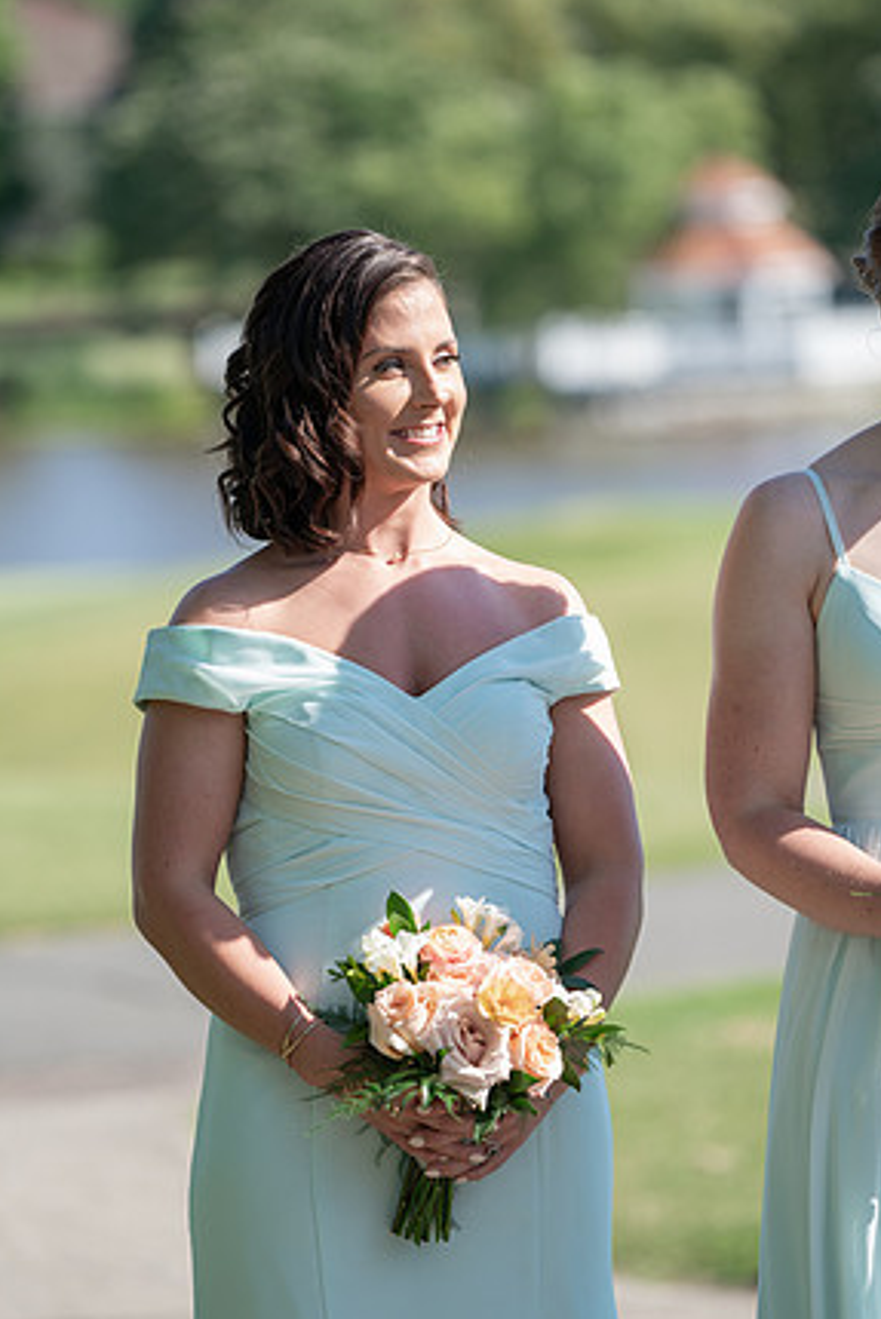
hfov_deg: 6.8
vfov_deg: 10.2
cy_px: 675
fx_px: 7372
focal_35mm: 201
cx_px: 427
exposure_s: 1/400
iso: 100
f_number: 4
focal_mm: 192
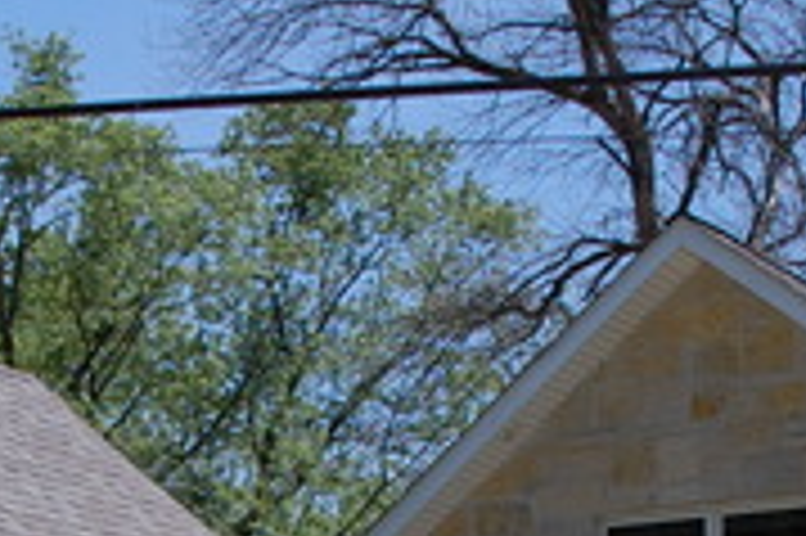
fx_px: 2885
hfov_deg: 15.5
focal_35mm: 129
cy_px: 919
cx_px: -41
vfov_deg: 10.1
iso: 200
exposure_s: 1/320
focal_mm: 24
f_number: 9
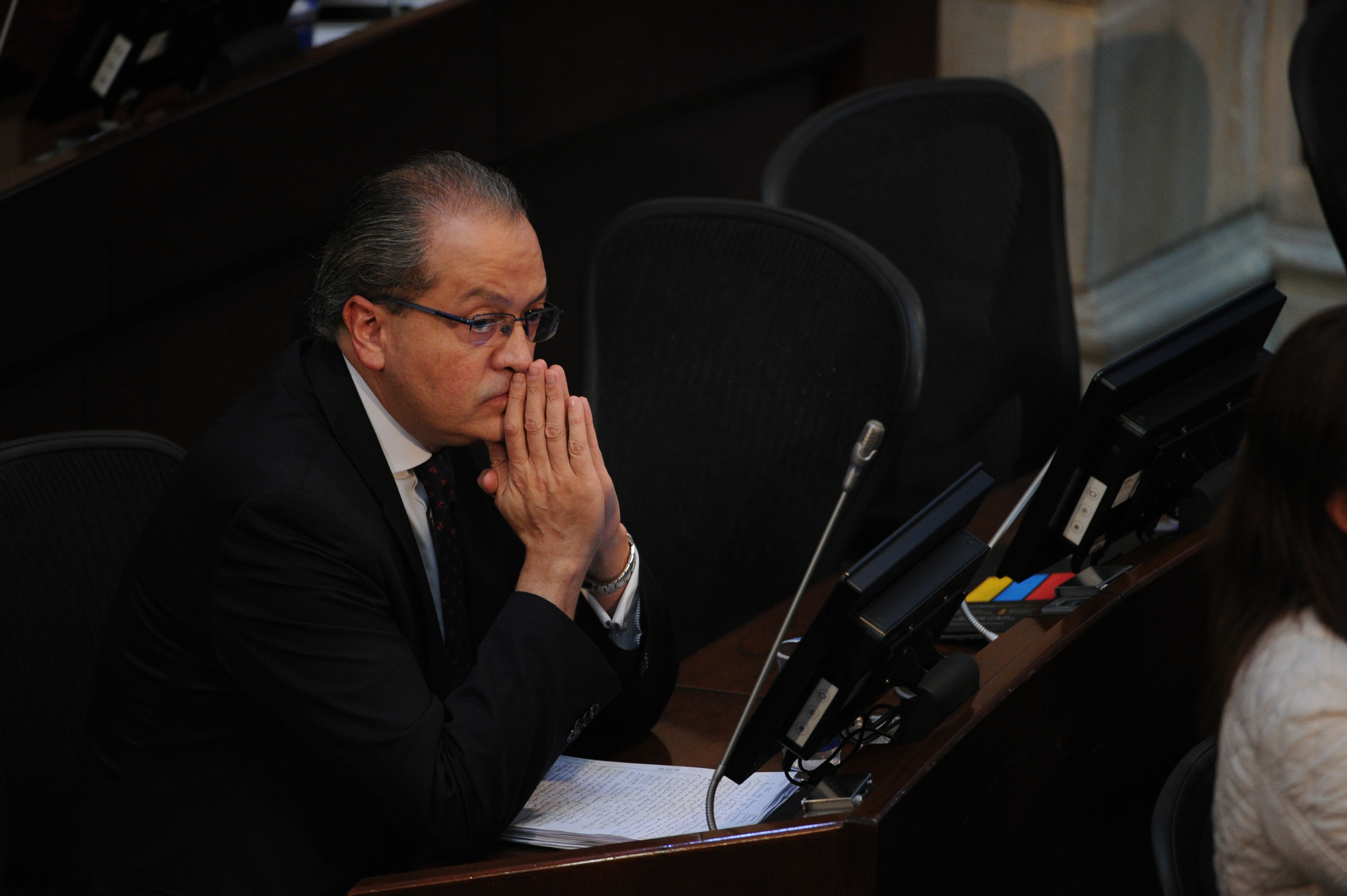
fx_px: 14957
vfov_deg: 3.4
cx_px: 674
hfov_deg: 5.2
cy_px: 448
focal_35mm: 400
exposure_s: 1/125
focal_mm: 400
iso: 4000
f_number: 4
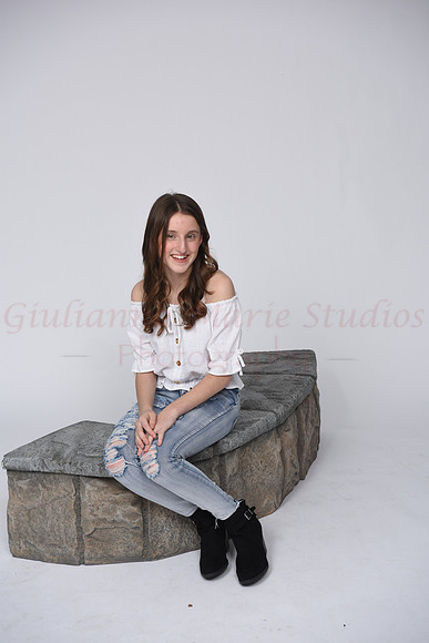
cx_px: 214
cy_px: 322
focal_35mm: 55
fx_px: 982
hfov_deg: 24.6
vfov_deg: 36.2
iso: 100
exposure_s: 1/160
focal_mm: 55
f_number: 8
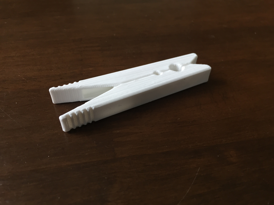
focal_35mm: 29
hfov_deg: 61.7
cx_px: 137
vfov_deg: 48.2
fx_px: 230
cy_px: 102
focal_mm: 4.15
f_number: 2.2
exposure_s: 1/30
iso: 80
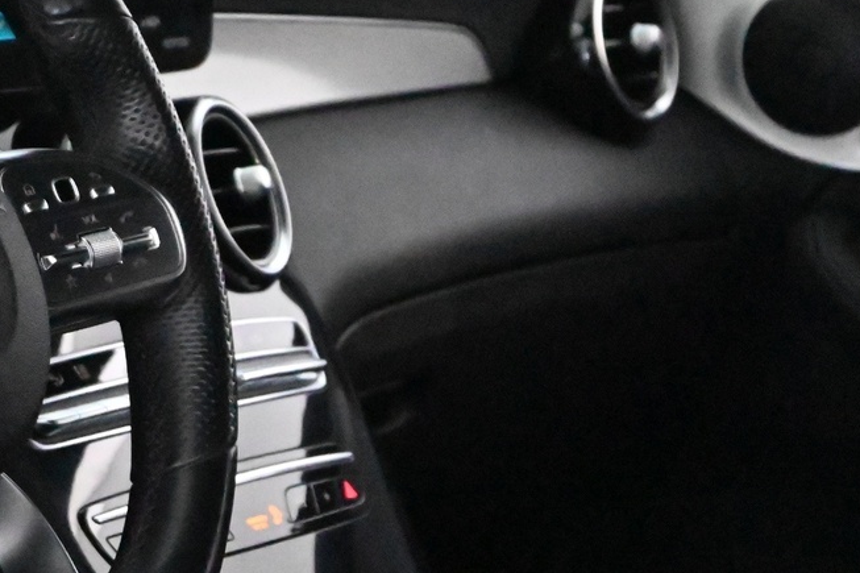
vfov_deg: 7.4
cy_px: 252
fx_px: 4442
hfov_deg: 11.0
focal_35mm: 186
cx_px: 45
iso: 25600
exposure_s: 1/80
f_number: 6.3
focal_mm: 50
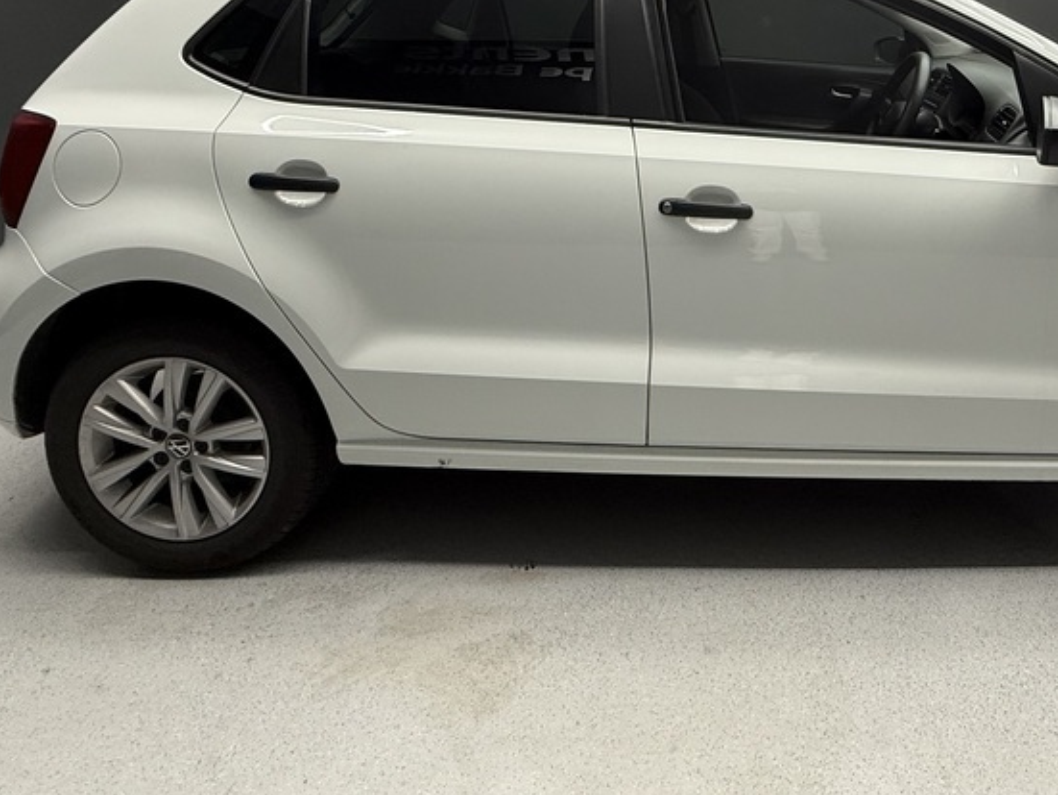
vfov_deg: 47.5
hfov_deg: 64.3
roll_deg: +0.4
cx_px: 757
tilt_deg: -6.3
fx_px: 795
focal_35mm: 26
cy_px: 73
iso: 200
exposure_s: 1/99
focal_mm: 2.22
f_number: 2.2
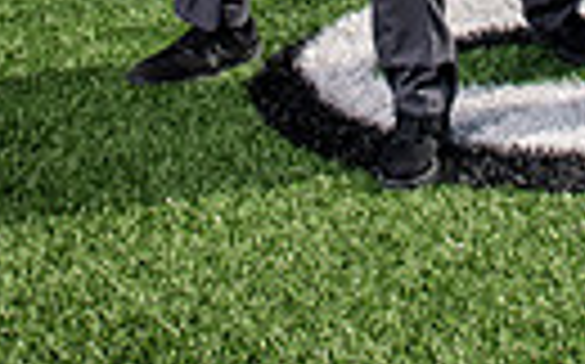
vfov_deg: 11.4
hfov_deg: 22.0
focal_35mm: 92
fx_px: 1466
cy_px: -553
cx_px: 536
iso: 125
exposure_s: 1/400
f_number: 7.1
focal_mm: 26
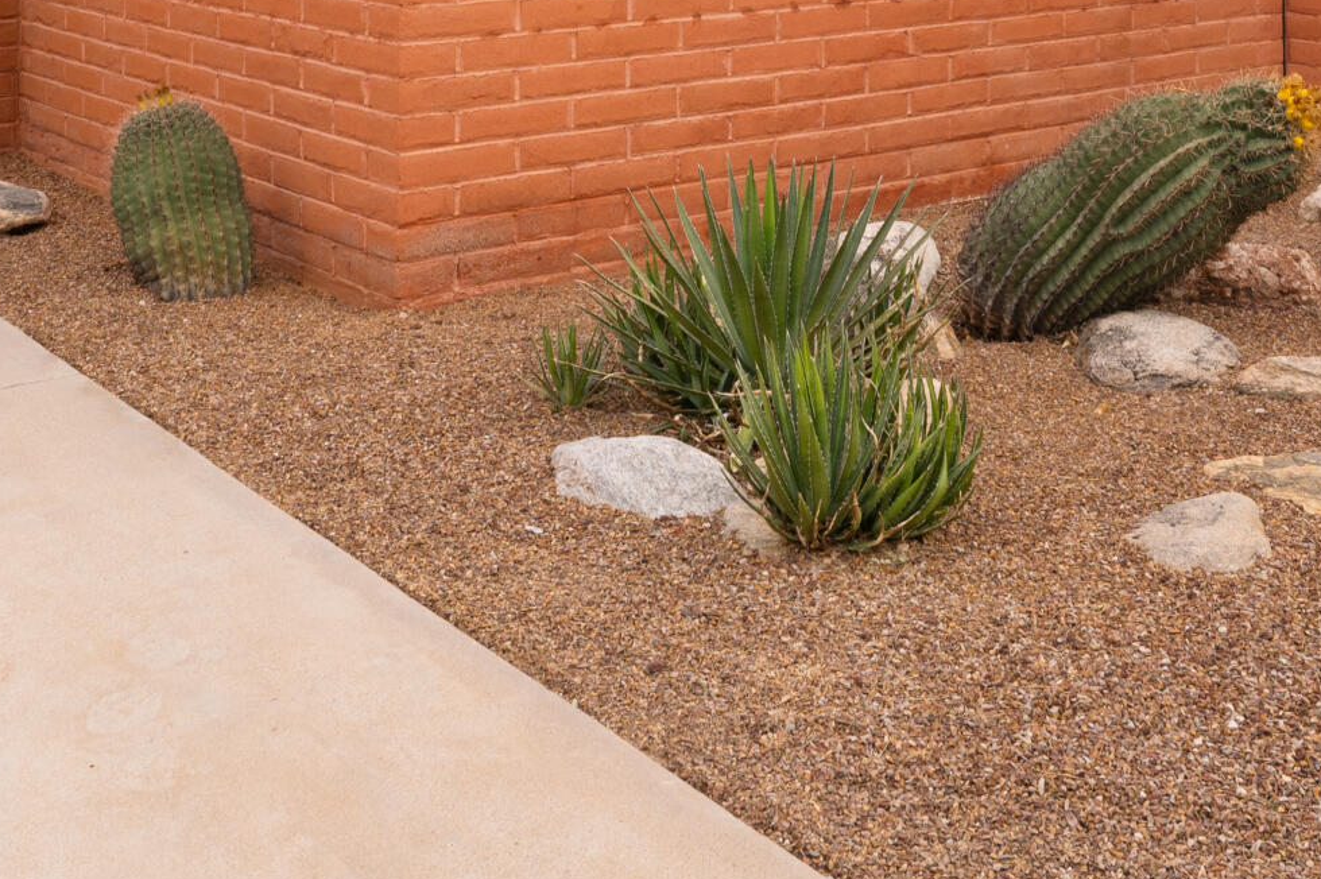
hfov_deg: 40.3
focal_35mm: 49
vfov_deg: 24.4
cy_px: -226
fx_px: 1797
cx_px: 706
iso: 125
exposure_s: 1/40
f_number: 14
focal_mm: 16
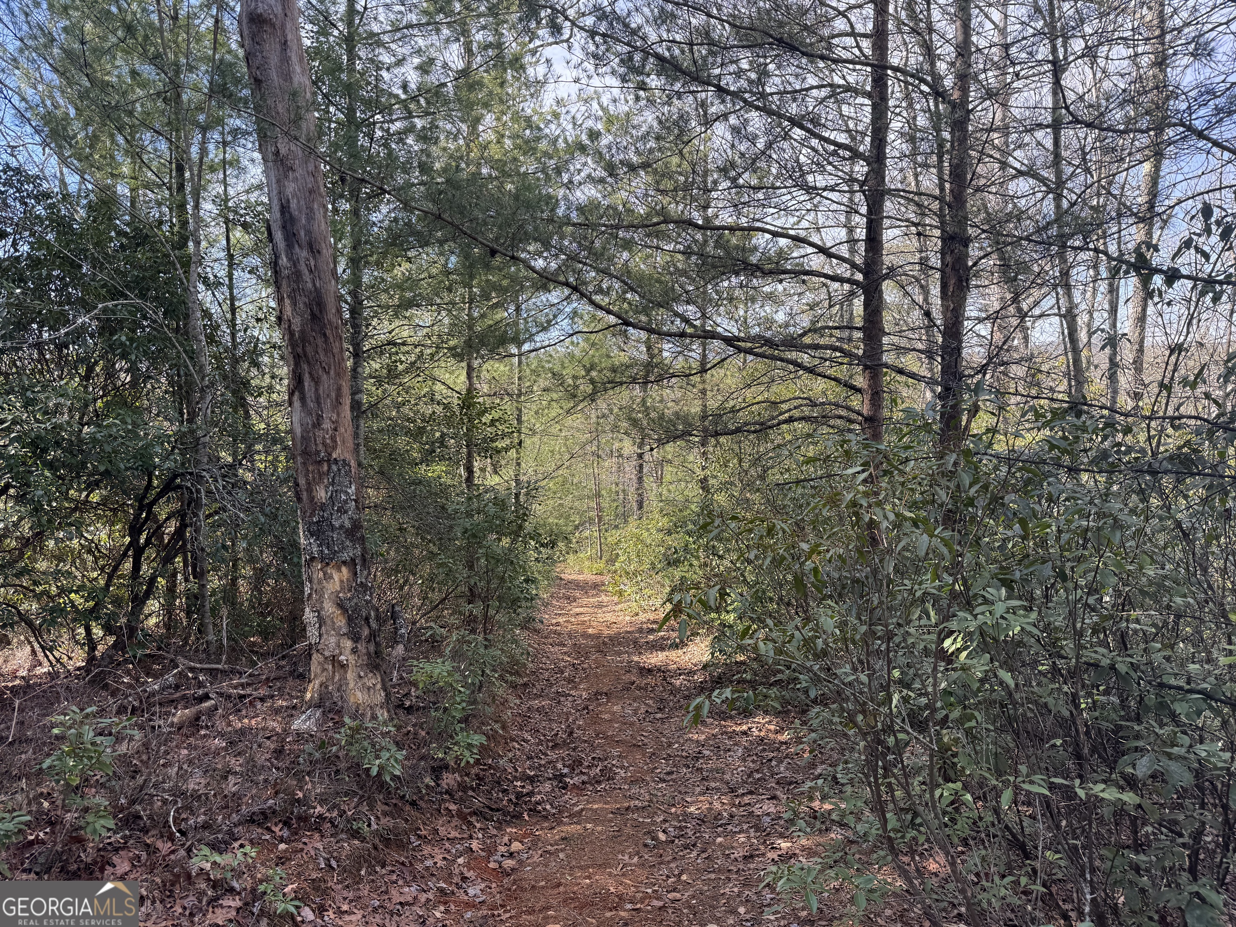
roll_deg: -0.2
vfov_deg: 56.8
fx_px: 857
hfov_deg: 71.6
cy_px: 464
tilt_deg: -5.0
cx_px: 618
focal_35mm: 24
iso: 80
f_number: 1.78
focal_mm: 6.76
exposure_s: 1/518
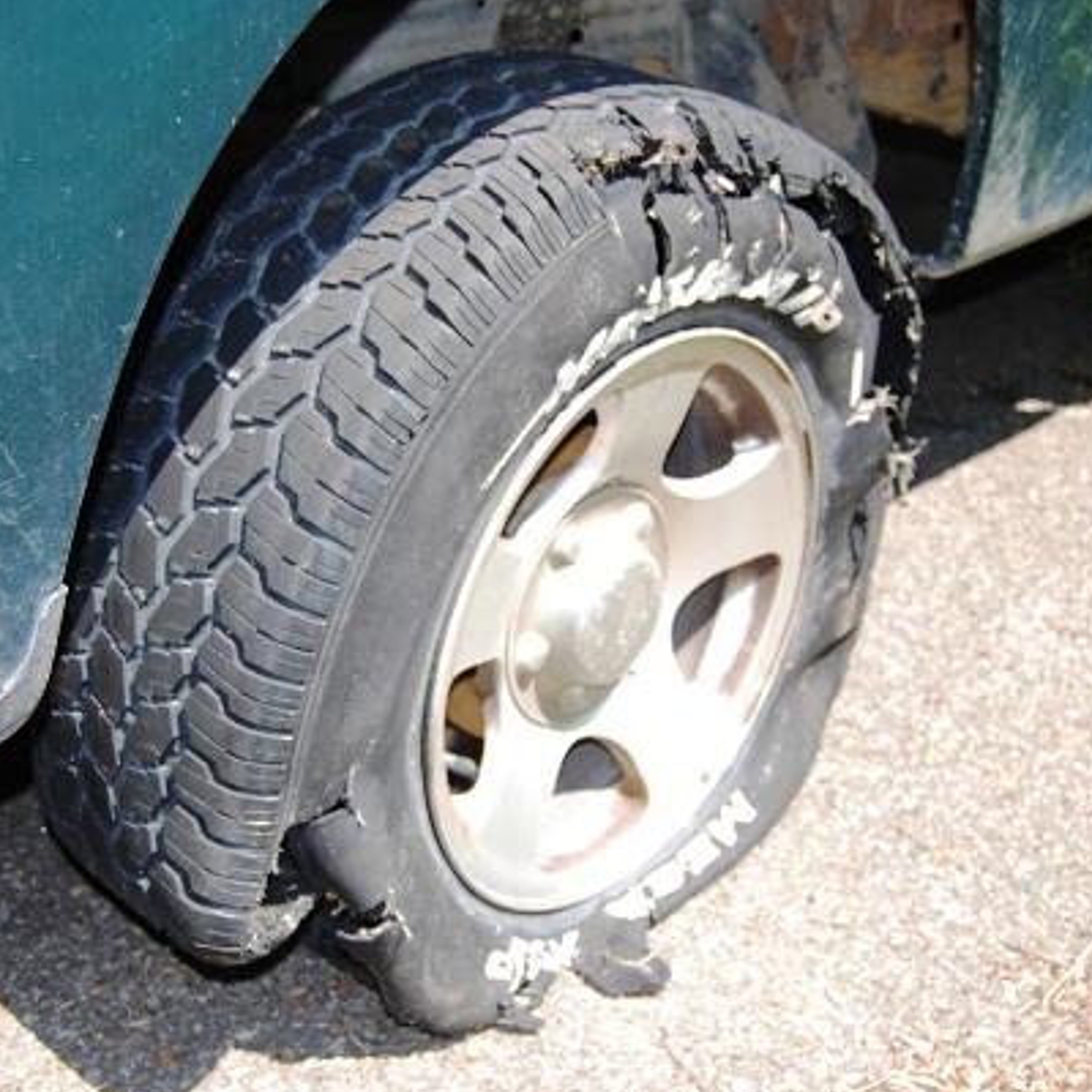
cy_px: 560
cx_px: 453
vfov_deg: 34.7
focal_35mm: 49
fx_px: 1749
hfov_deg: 34.6
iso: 100
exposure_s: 1/200
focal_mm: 24
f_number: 4.5
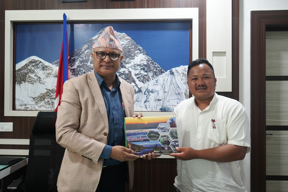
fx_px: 232
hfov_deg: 63.7
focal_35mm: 29
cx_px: 144
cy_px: 96
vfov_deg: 45.0
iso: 800
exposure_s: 1/30
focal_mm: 29
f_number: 3.5
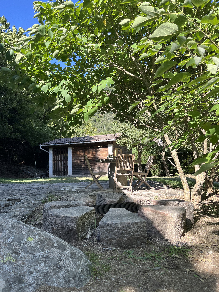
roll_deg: +2.2
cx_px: 110
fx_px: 219
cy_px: 146
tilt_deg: +3.3
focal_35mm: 26
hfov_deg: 53.1
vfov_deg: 67.3
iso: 50
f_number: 1.6
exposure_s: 1/718
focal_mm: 5.1
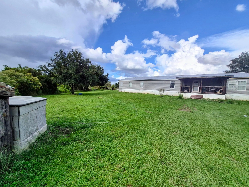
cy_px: 94
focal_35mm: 13
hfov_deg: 106.2
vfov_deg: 89.9
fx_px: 94
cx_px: 124
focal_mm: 1.74
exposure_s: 1/2800
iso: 40
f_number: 2.2
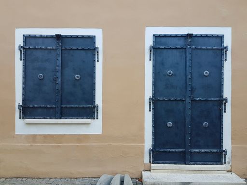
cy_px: 92
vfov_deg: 53.1
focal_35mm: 26
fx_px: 186
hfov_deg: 67.3
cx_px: 124
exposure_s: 1/140
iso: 40
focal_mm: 4.2
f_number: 1.7
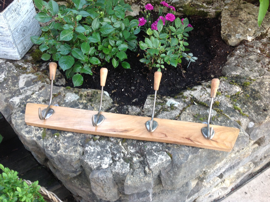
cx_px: 135
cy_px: 101
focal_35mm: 35
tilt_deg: -50.1
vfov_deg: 40.6
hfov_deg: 52.7
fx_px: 273
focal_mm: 4.28
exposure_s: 1/25
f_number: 2.4
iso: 50
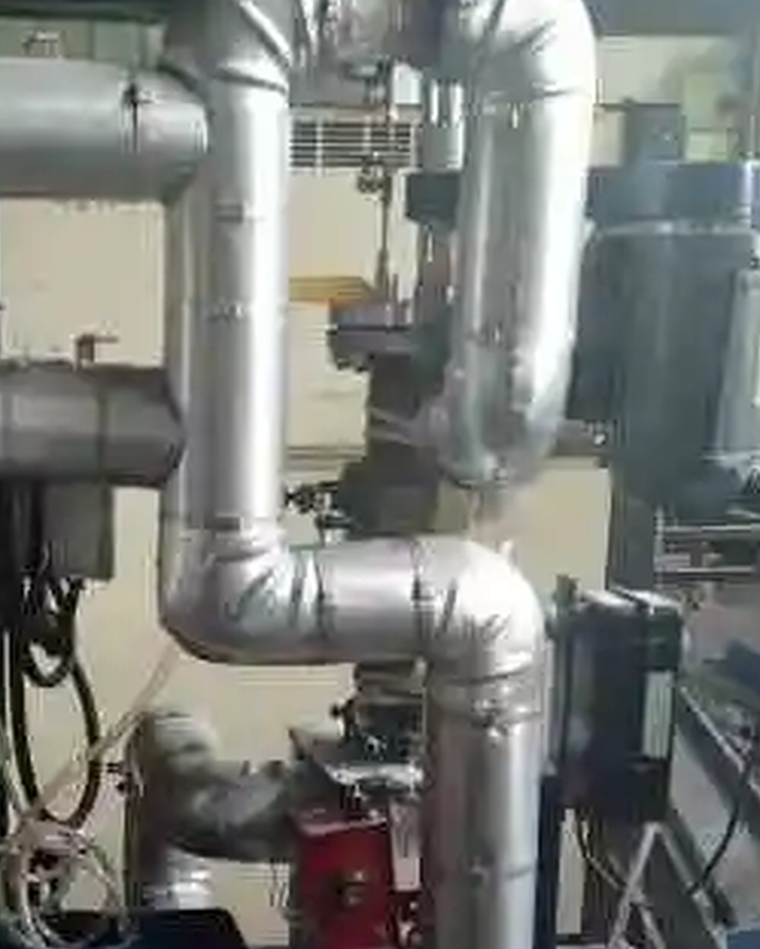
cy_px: 760
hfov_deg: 25.0
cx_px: 167
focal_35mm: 60
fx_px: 1685
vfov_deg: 30.7
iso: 500
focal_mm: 5.5
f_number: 2.3
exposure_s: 1/30
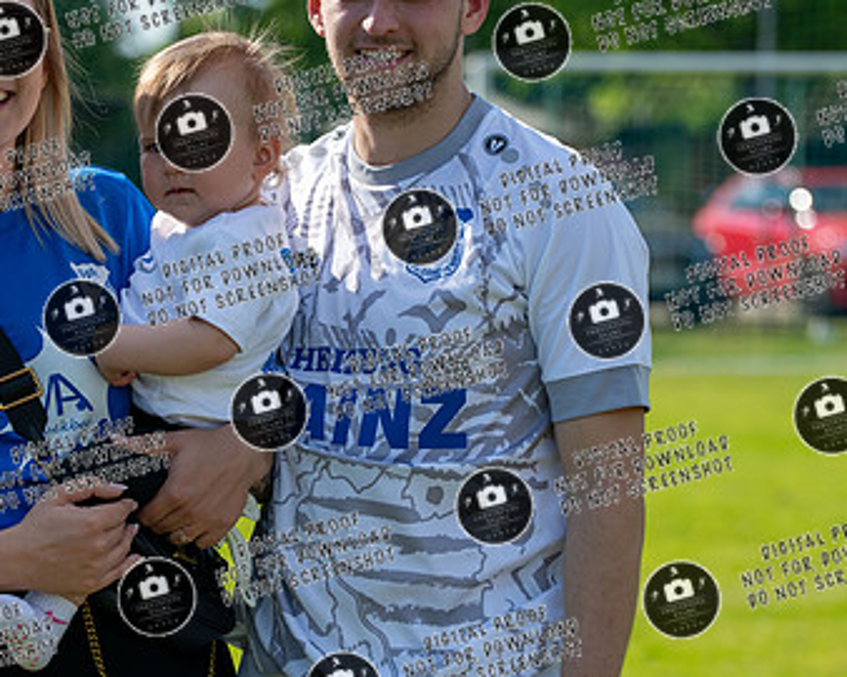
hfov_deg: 11.8
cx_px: 328
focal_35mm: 163
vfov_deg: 9.5
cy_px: 206
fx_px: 4084
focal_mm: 90
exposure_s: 1/1600
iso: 180
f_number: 3.5
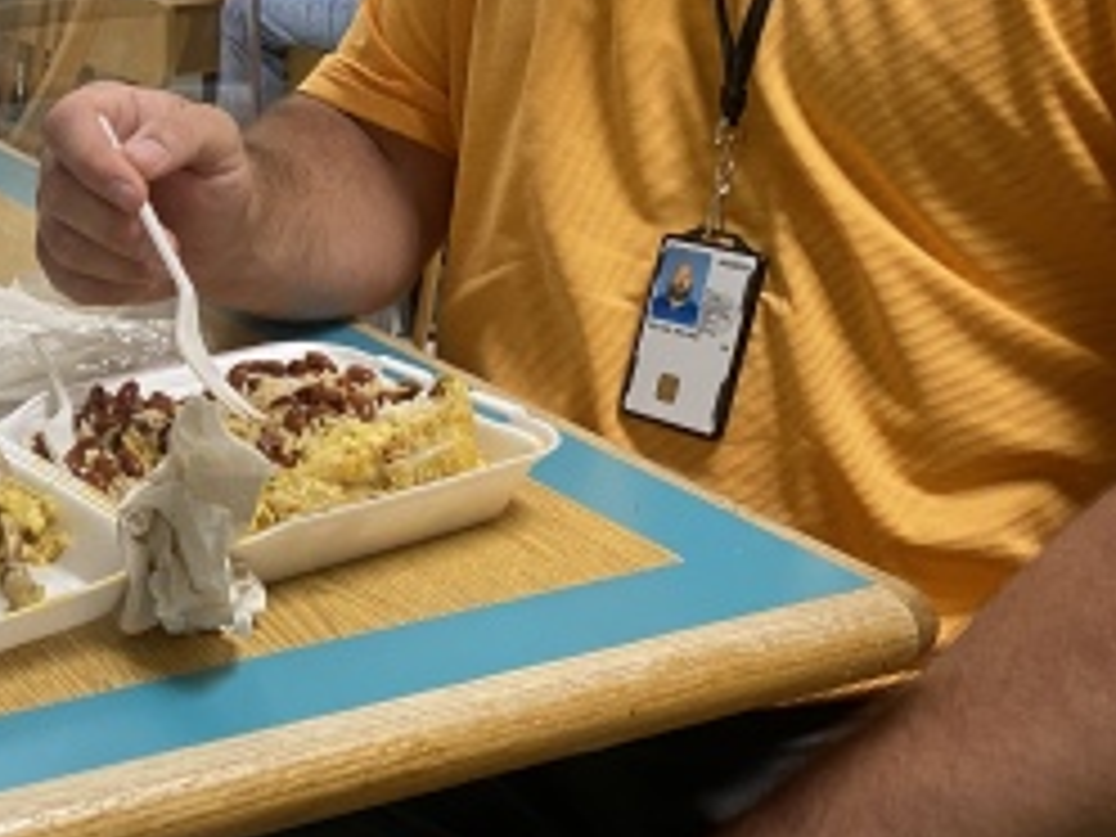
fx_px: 2160
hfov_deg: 27.1
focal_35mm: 67
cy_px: -90
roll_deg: +2.5
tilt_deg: -5.1
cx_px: -36
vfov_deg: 20.8
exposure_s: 1/60
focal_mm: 4.25
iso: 160
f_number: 1.8
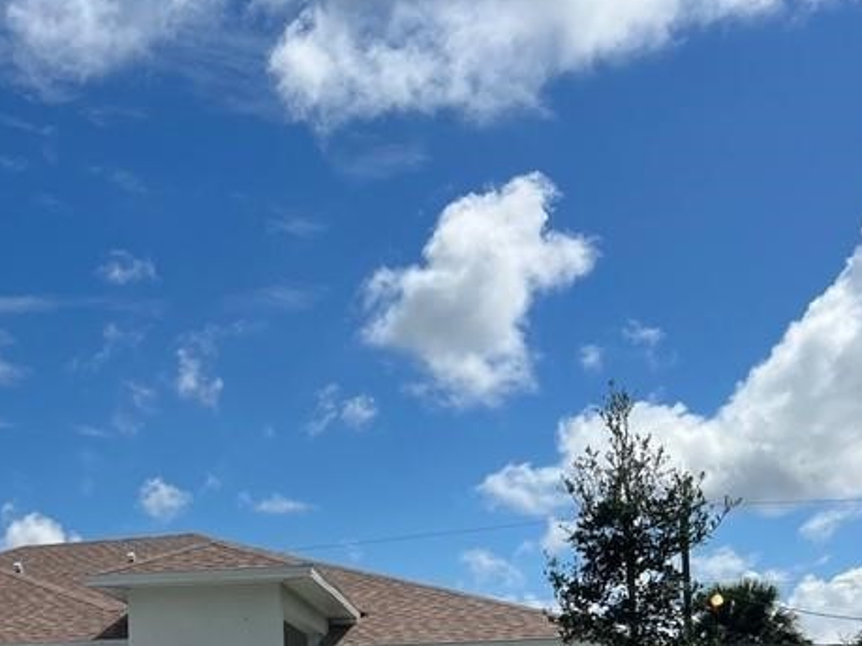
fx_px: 1444
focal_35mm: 58
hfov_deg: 31.3
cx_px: 43
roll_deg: +0.3
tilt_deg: +1.5
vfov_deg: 23.7
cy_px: 708
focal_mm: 5.7
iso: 50
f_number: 1.5
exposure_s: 1/8000
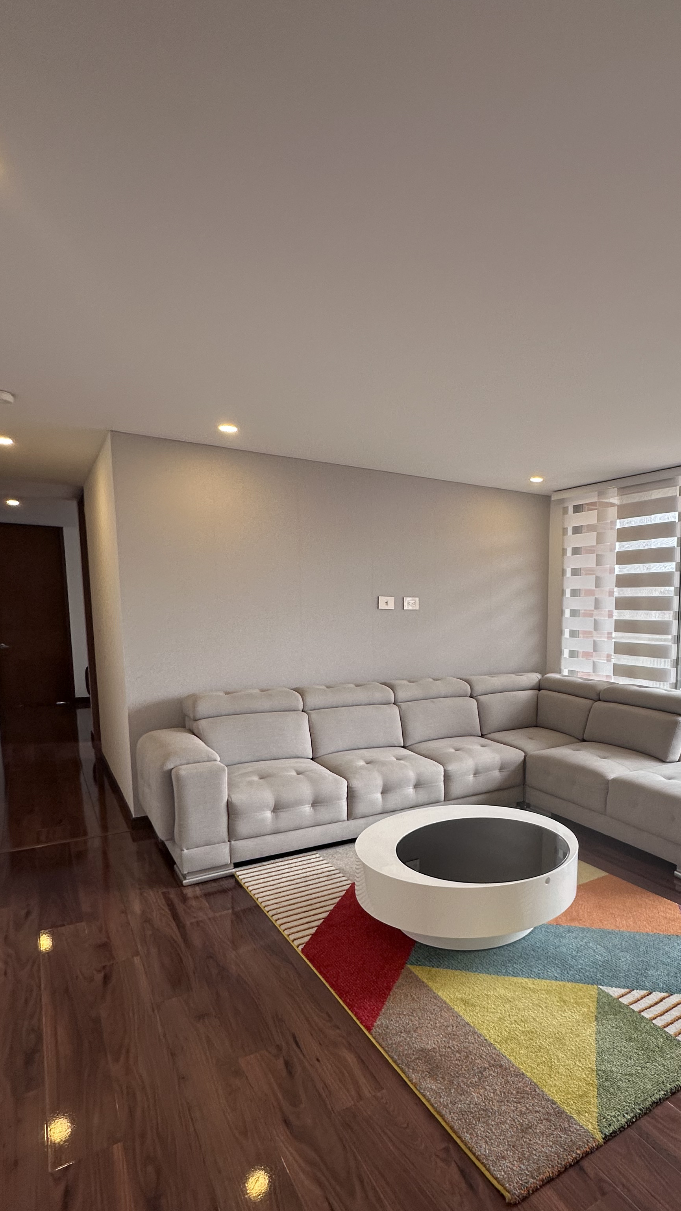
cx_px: 494
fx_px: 642
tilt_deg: -7.1
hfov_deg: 53.8
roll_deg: -1.0
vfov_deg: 86.1
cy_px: 691
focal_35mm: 20
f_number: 2.2
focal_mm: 2.22
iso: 100
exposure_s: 1/99
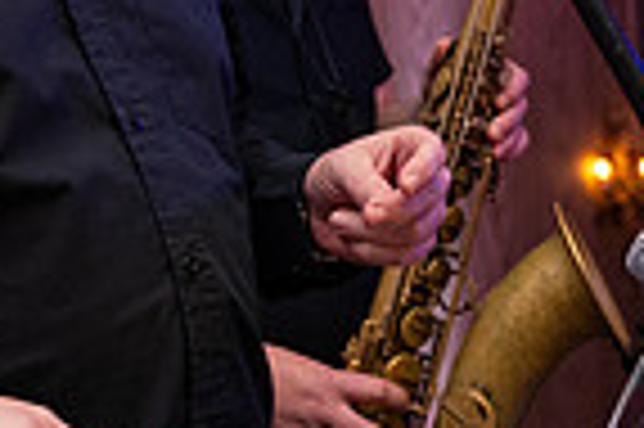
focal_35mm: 130
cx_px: 50
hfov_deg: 15.6
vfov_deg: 10.3
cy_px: -151
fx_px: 2323
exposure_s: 1/160
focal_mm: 32
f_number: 3.5
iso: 1250
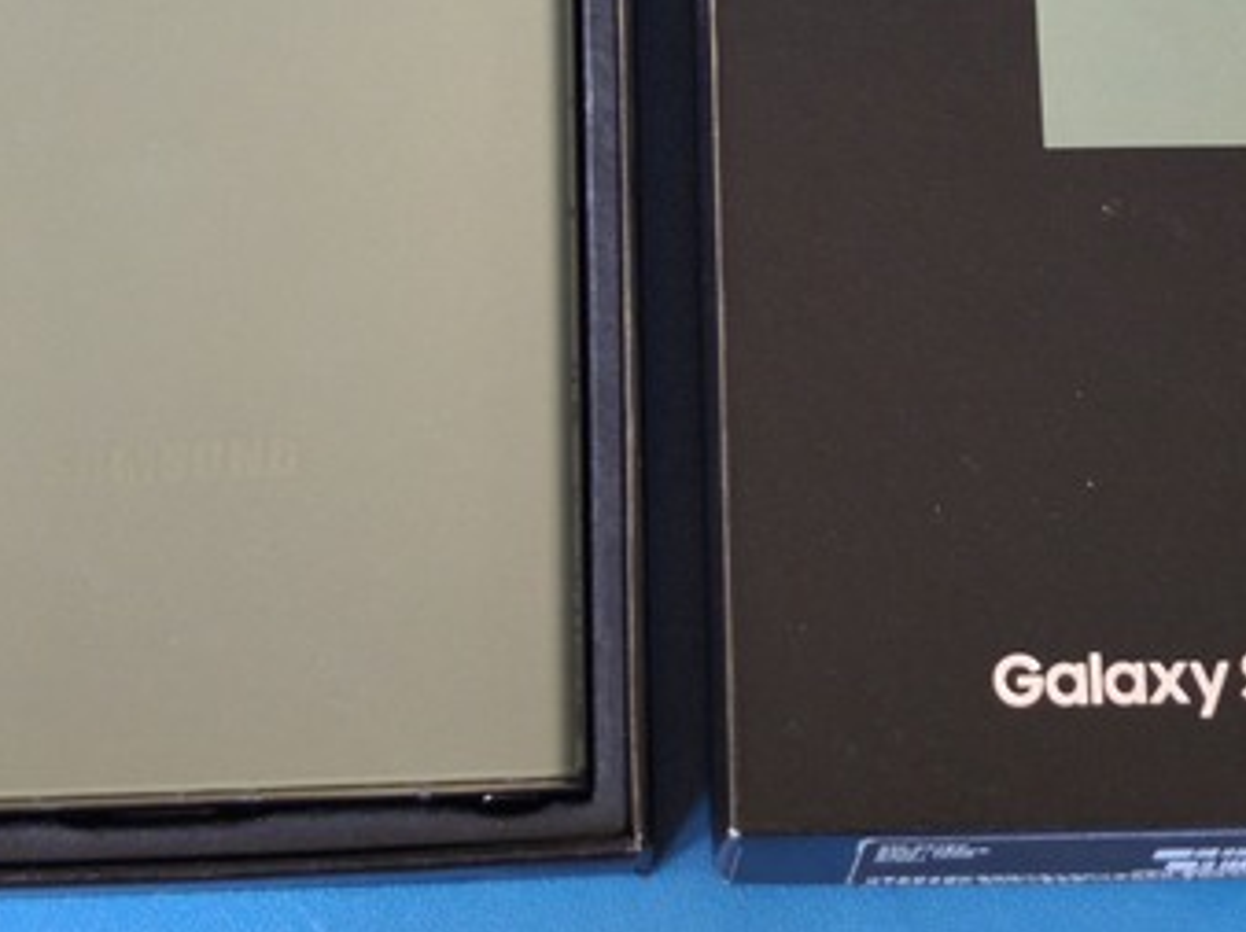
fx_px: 3525
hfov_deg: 20.0
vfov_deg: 14.8
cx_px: 837
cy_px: -41
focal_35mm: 98
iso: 400
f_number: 1.6
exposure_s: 1/60
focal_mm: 6.57
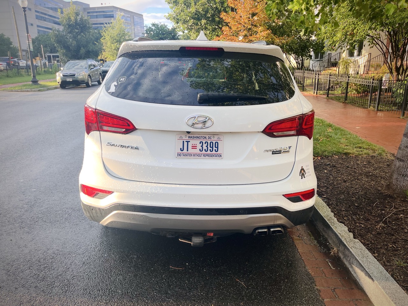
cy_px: 153
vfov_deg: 53.1
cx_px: 204
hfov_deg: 67.3
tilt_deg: -17.4
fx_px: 306
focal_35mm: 26
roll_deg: +0.0
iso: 50
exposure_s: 1/467
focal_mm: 5.1
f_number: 1.6
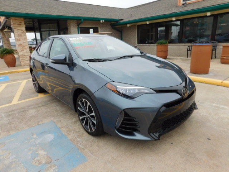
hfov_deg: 73.9
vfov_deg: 58.9
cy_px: 86
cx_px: 114
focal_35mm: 23
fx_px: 152
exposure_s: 1/800
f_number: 3
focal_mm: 4
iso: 125
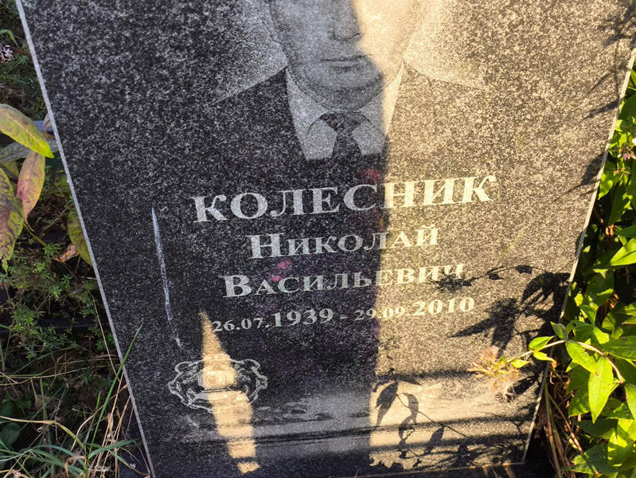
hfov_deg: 38.2
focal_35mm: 50
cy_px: 239
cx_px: 318
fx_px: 919
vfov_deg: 29.1
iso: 50
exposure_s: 1/133
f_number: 1.7
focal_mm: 4.71
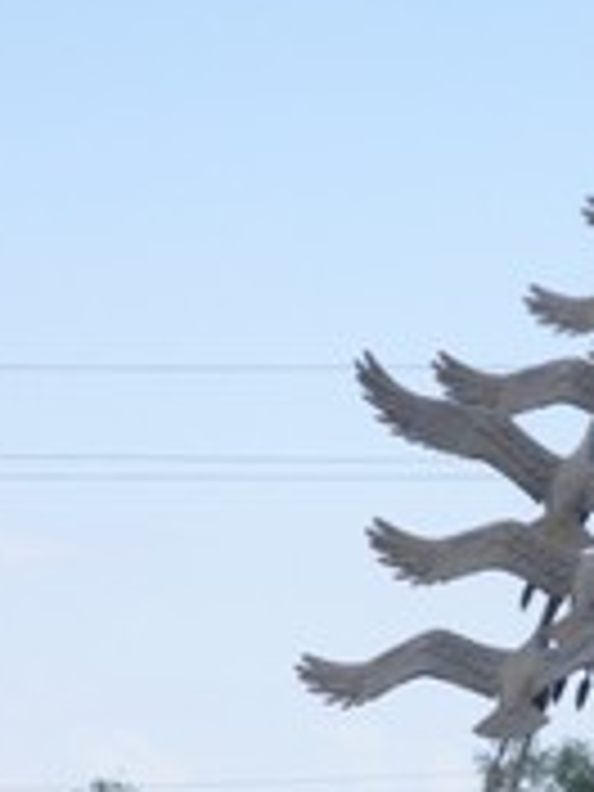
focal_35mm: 411
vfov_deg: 4.8
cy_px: 990
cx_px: 704
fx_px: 9404
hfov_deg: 3.6
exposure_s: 1/323
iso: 50
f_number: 4.1
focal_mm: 24.2
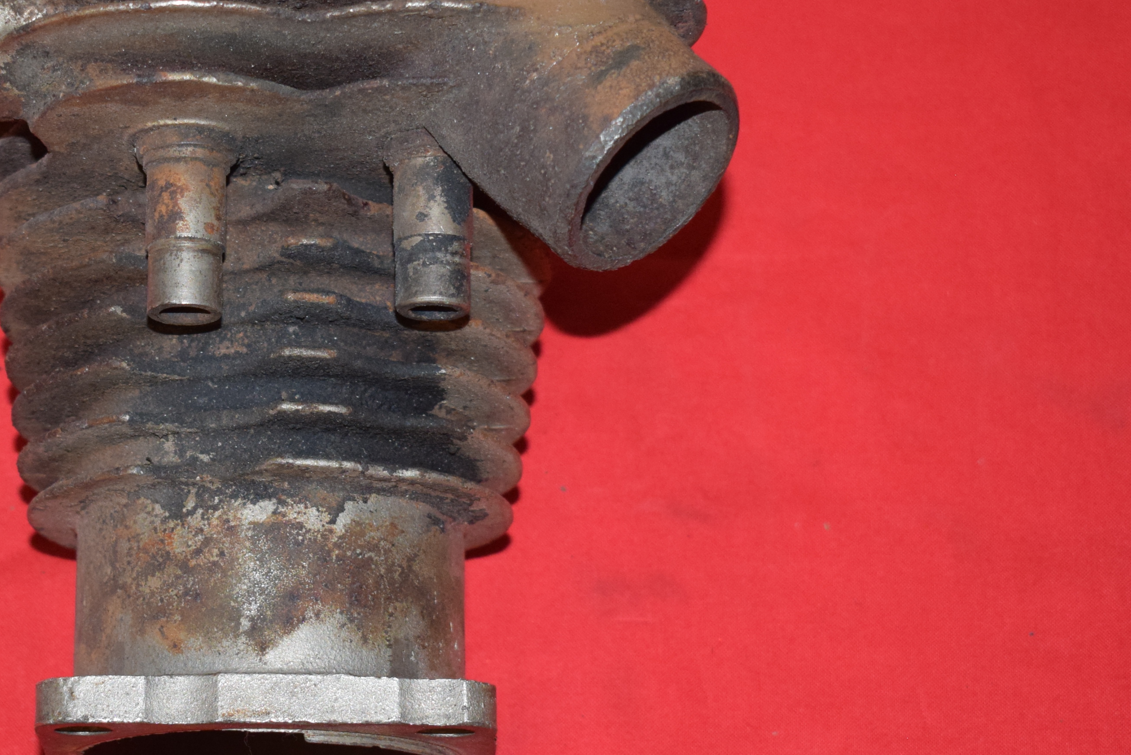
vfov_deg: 13.3
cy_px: 273
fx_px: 3237
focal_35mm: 103
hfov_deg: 19.7
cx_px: 301
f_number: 5
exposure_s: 1/200
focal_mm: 40
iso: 1250
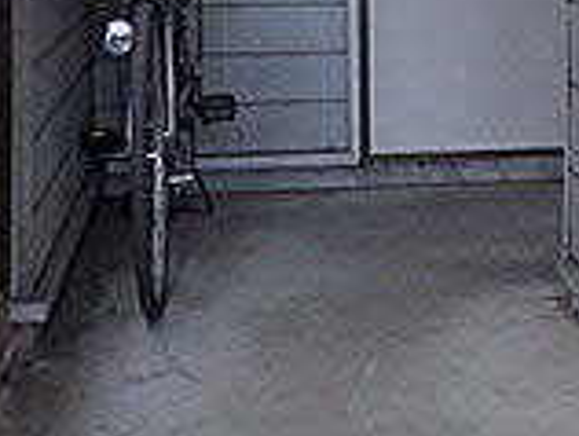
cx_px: 436
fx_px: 1692
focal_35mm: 101
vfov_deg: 13.9
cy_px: -176
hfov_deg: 19.3
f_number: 2
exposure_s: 1/125
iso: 100
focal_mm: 4.5
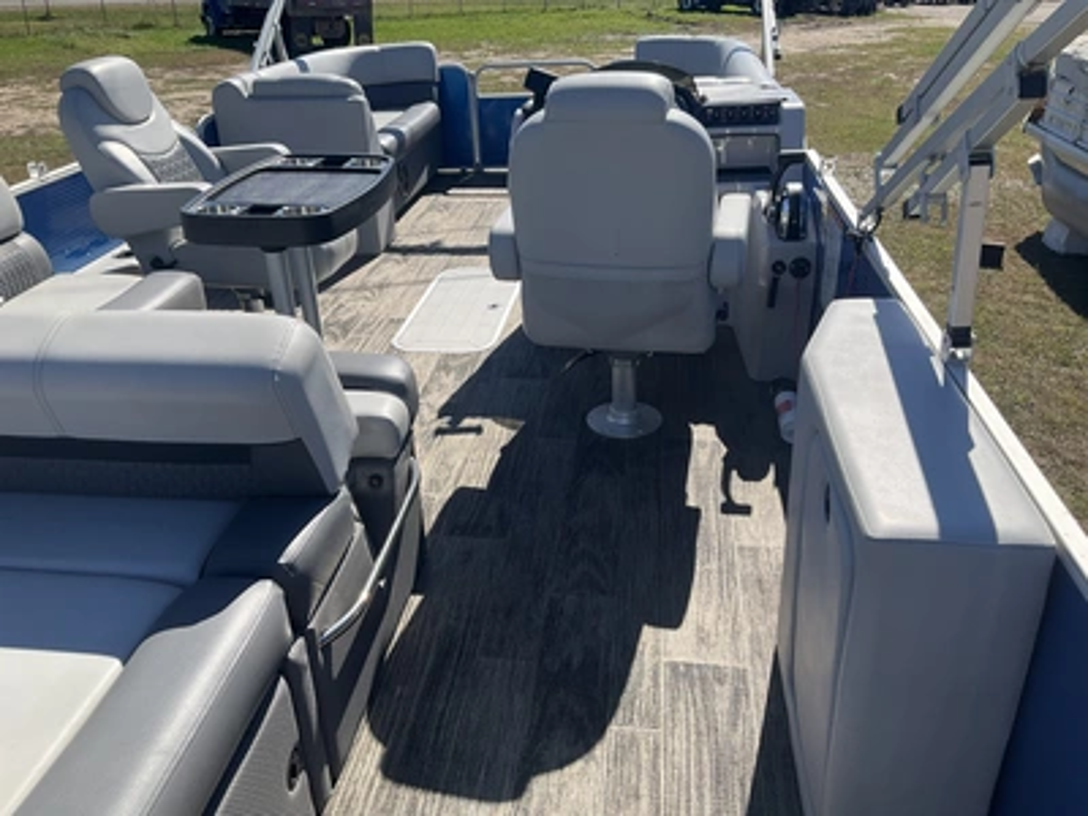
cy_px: 408
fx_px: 911
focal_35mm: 29
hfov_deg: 61.7
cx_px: 544
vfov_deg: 48.2
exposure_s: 1/1534
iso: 25
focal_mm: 3
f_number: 1.8
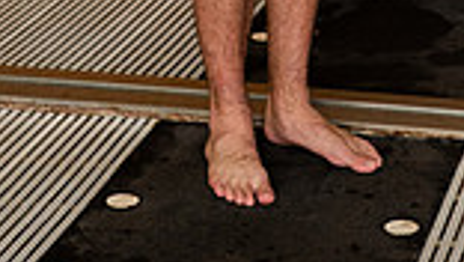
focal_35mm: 169
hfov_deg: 12.7
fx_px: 2081
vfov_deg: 6.8
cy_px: -393
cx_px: 268
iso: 800
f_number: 5
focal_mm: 56
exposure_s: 1/200
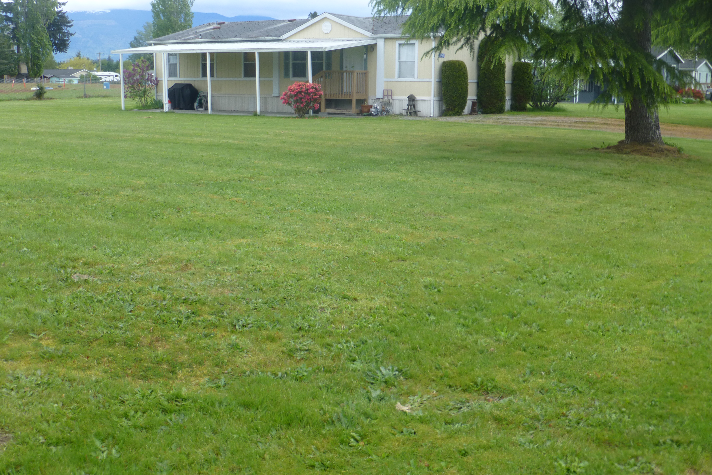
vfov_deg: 31.2
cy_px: 213
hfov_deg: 45.4
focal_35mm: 43
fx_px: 850
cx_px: 354
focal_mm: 7.4
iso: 100
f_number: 3.9
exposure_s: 1/200
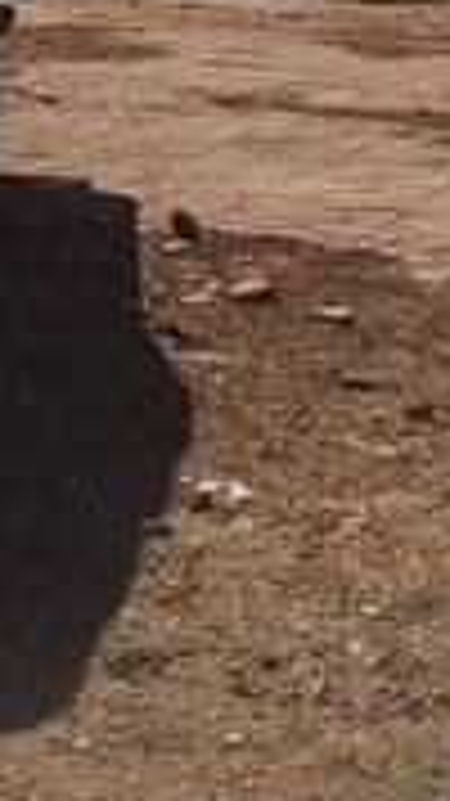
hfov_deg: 12.6
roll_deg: -1.9
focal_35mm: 88
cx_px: -351
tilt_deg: -1.8
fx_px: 1868
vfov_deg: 22.9
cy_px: -63
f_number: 2.2
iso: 40
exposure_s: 1/4566
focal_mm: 4.15
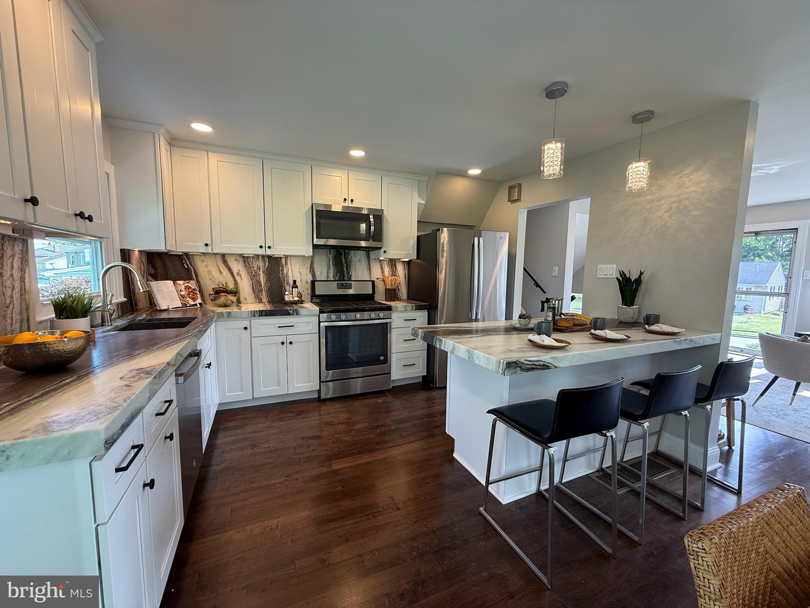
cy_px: 304
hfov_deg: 102.1
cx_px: 405
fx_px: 328
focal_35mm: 14
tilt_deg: -5.7
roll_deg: -1.2
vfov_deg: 85.7
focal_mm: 2.22
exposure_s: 1/120
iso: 125
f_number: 2.2
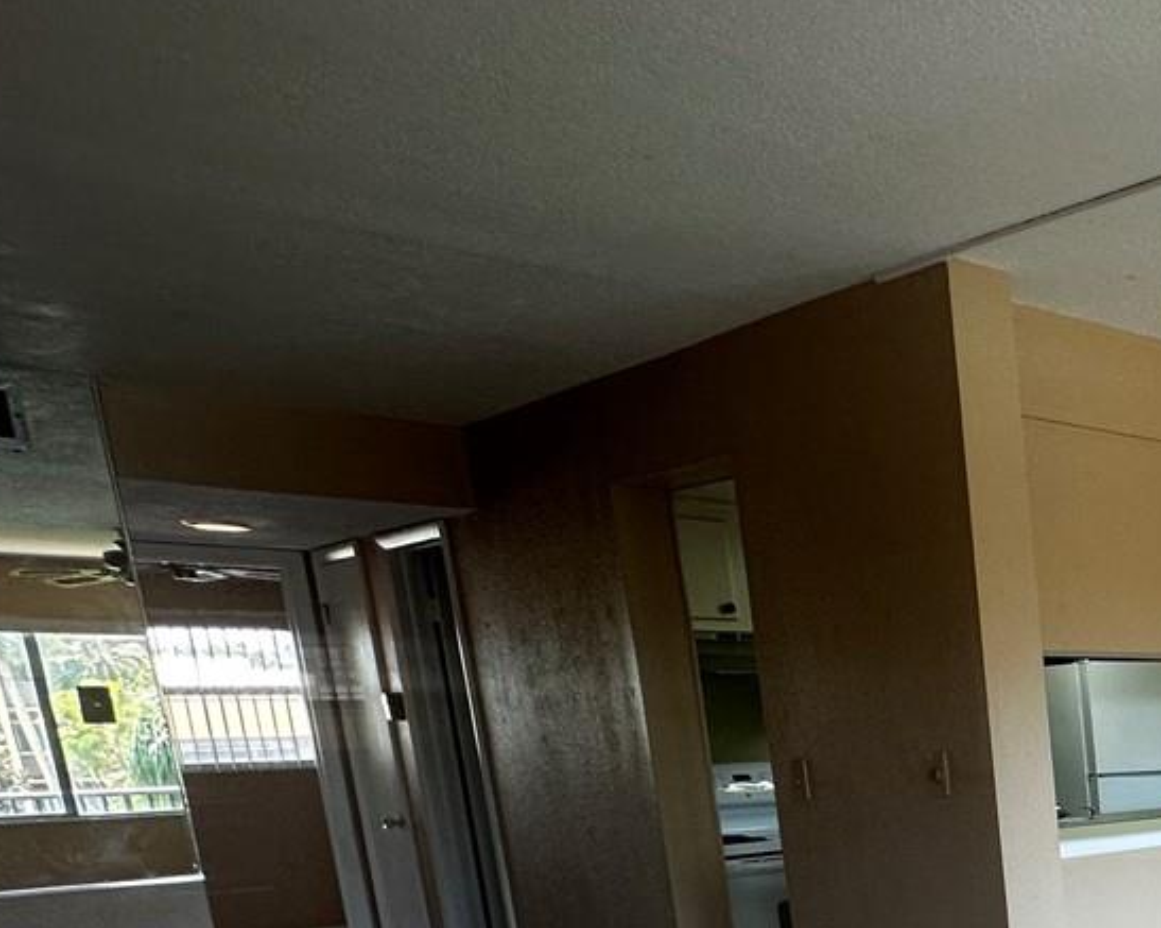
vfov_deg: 33.3
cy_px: 981
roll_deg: +1.4
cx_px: 1530
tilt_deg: -11.0
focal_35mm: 40
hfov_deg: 33.0
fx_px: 1374
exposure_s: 1/120
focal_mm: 2.22
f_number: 2.2
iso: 64
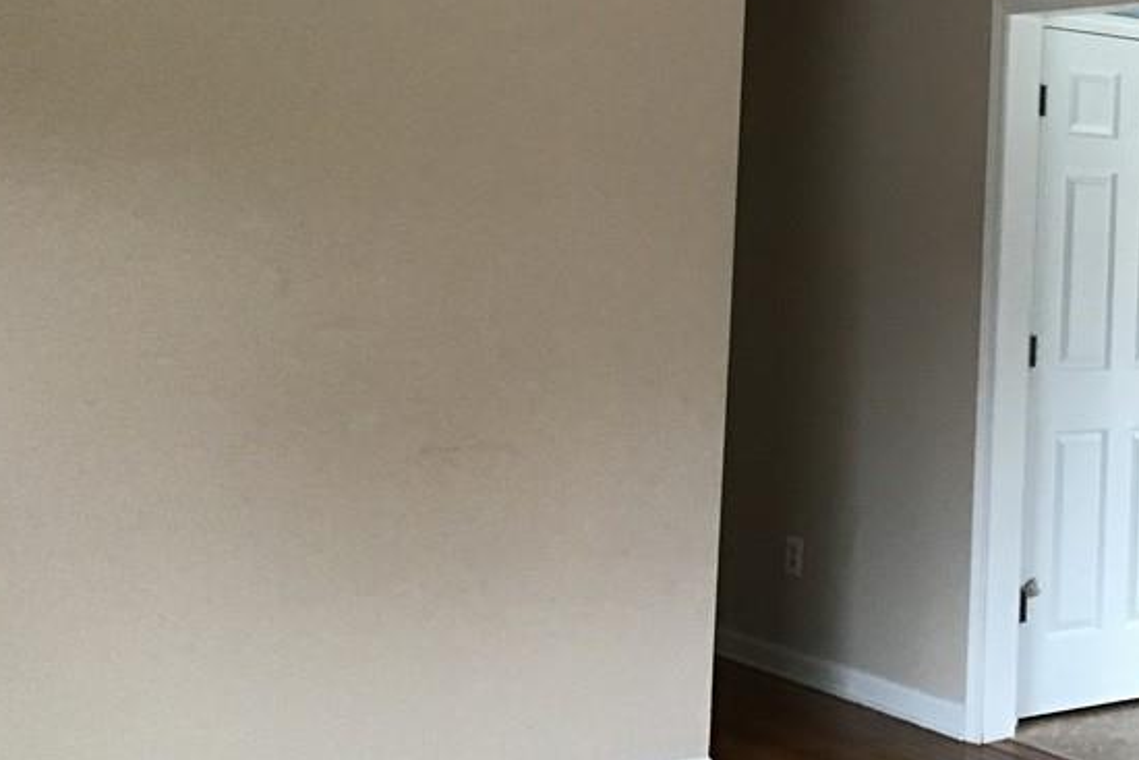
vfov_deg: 22.3
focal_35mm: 60
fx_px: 1899
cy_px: 133
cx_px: 969
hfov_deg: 32.2
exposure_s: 1/30
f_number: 2.4
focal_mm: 3.3
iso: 125
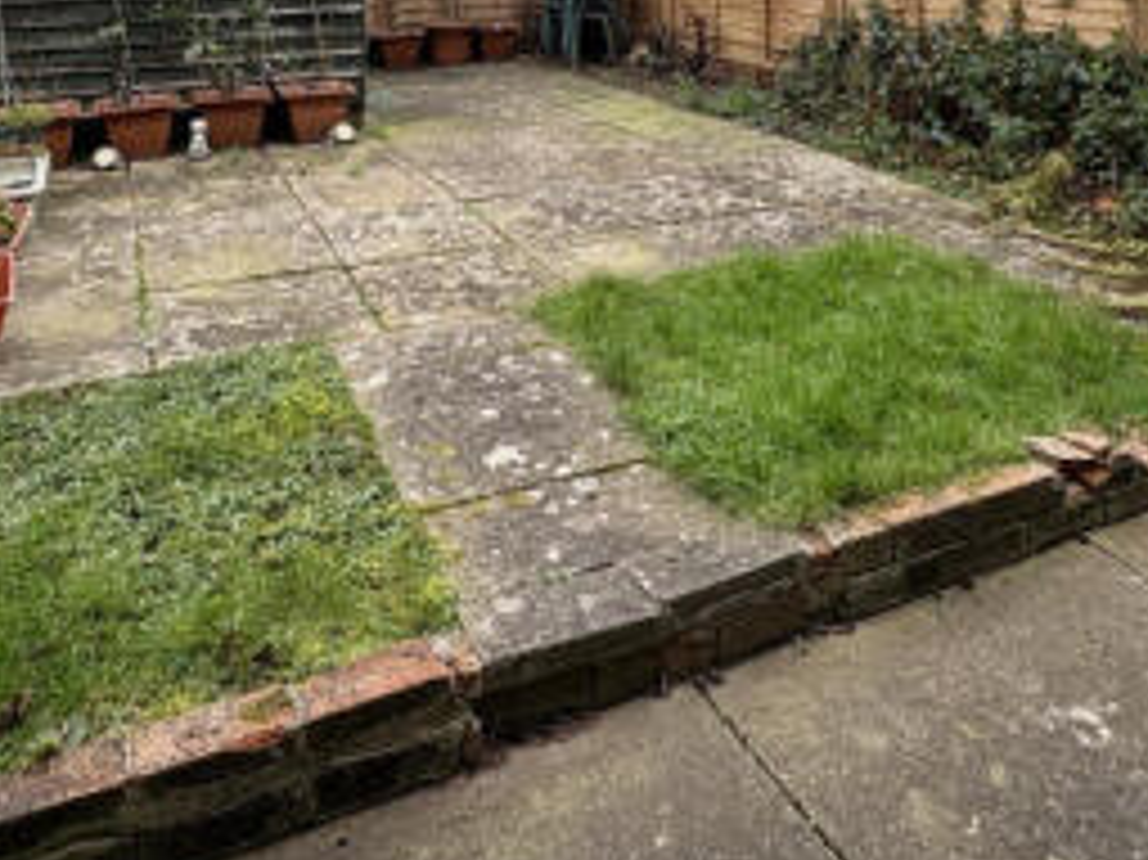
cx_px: 588
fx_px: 1061
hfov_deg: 56.8
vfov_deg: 38.9
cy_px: -7
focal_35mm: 32
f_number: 2.2
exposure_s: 1/130
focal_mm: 2.22
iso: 80
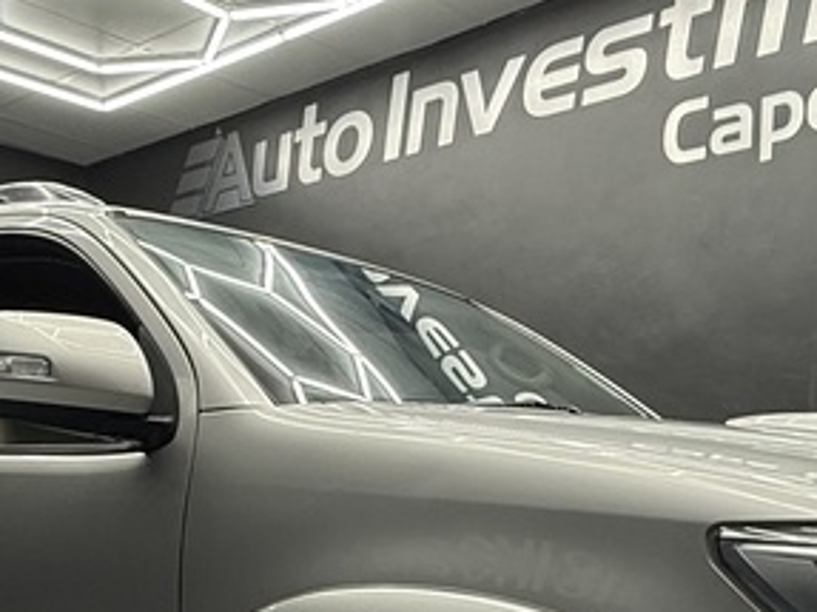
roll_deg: -0.4
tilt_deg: -7.7
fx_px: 1180
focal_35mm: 50
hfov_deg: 38.2
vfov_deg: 26.4
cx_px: 433
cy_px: 700
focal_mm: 2.22
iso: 80
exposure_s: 1/100
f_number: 2.2
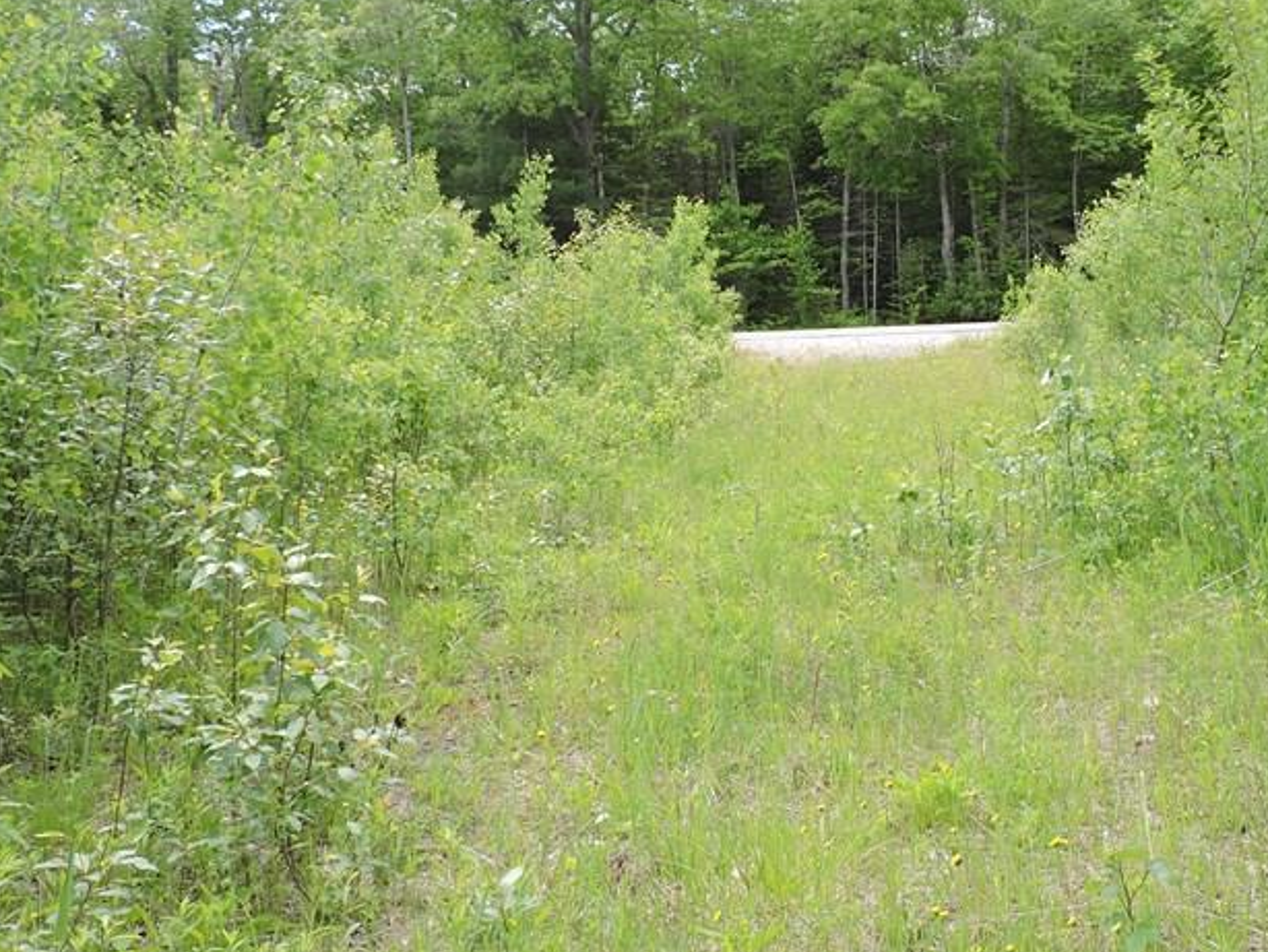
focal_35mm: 40
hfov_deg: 46.0
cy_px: 456
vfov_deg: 36.0
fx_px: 1466
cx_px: 853
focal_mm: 4.3
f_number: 3
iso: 100
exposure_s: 1/400
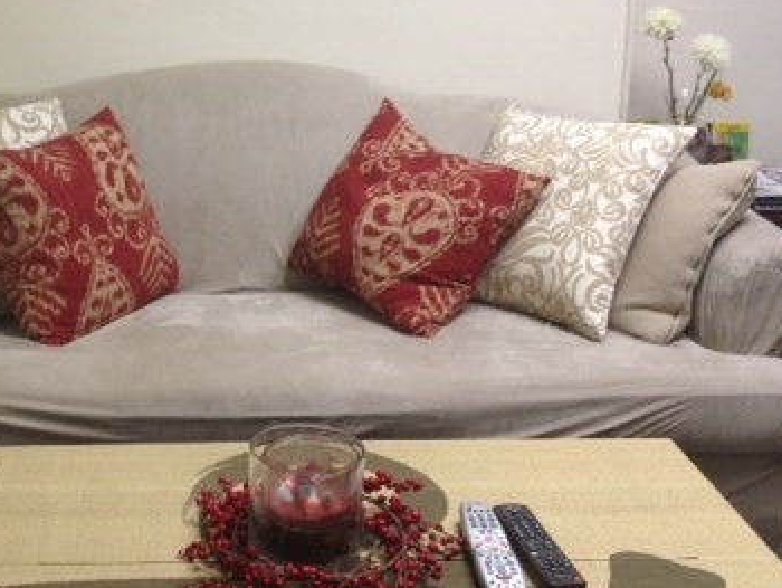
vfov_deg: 22.8
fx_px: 1447
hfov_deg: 29.8
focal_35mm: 64
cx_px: 201
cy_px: 186
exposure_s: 1/20
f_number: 2.4
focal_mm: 4.28
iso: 80
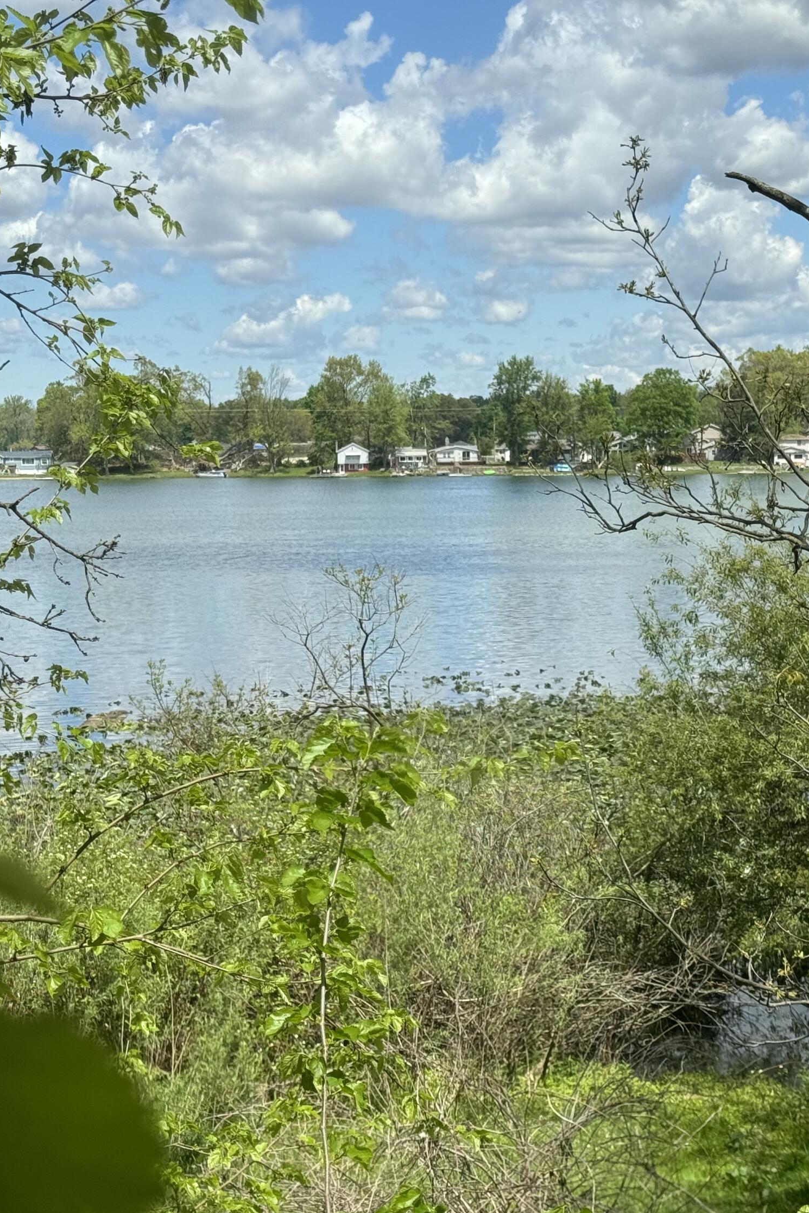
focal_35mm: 67
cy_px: 610
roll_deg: +0.6
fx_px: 2258
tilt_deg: -4.5
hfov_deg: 20.3
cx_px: 448
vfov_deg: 30.1
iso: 64
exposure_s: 1/3610
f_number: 1.78
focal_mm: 6.76
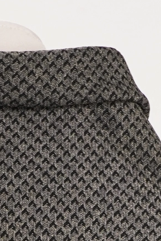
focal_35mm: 316
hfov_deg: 4.3
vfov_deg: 6.0
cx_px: -52
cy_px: 752
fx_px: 2116
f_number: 5.6
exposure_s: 1/30
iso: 320
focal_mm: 32
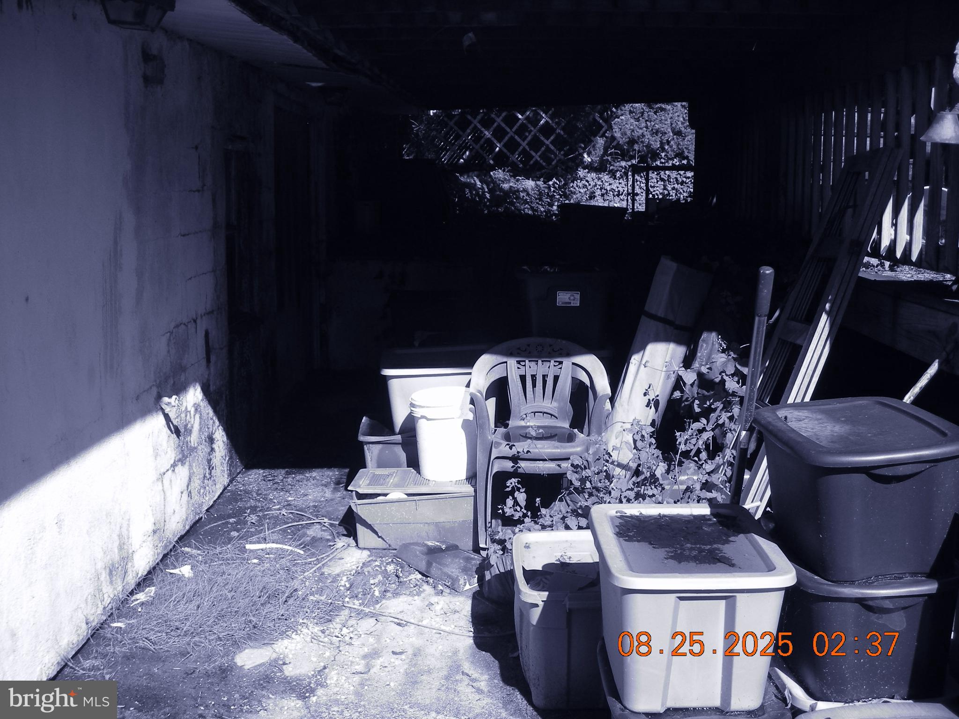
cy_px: 360
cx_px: 480
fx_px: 1053
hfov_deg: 49.0
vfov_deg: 37.7
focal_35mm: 38
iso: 50
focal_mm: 6.3
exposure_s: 1/363
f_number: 3.2
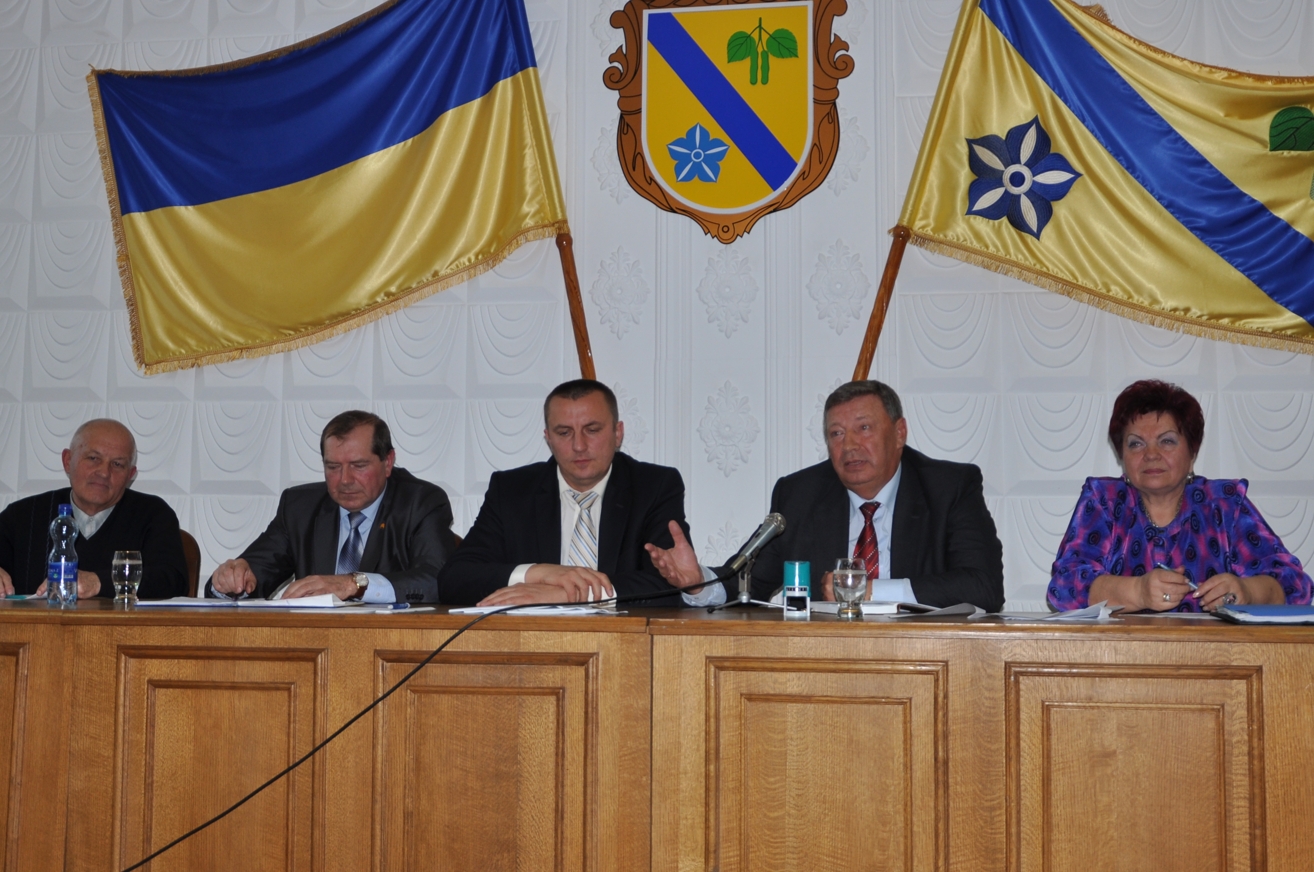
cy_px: 362
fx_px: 1786
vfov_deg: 27.4
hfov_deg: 40.4
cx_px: 675
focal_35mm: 49
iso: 200
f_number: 3.8
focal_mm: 24
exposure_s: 1/60
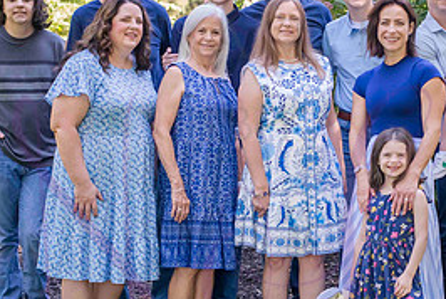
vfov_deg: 12.6
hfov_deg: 18.7
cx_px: 295
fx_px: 1352
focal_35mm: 109
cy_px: 120
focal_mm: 50
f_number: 3.2
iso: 400
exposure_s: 1/320
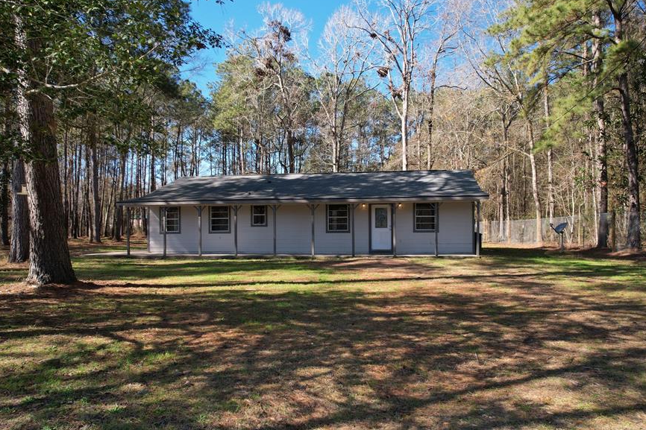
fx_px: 466
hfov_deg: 69.4
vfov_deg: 49.5
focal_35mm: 26
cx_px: 332
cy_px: 231
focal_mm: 8.38
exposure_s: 1/80
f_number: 2.8
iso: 100
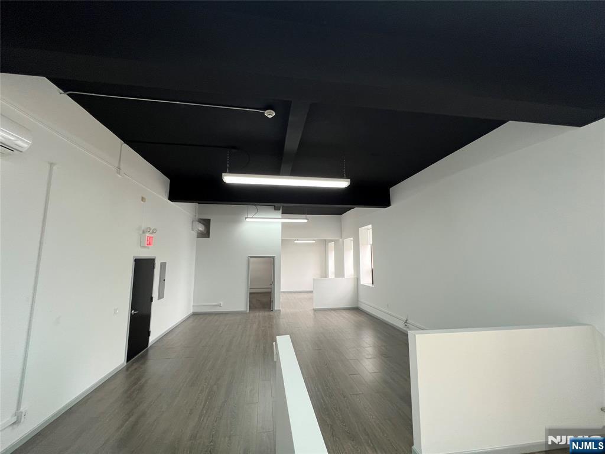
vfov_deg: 89.9
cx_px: 302
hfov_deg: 106.2
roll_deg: -0.3
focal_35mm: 13
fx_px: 227
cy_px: 227
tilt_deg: +8.4
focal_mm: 1.57
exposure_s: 1/120
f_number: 1.8
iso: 100
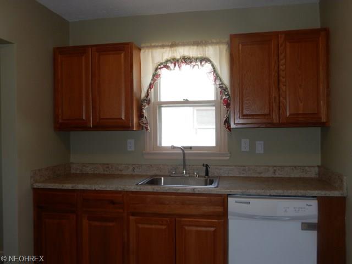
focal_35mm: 30
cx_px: 176
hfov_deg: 60.0
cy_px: 132
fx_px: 305
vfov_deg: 46.8
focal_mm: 5.4
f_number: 4.5
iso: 125
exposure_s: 1/50
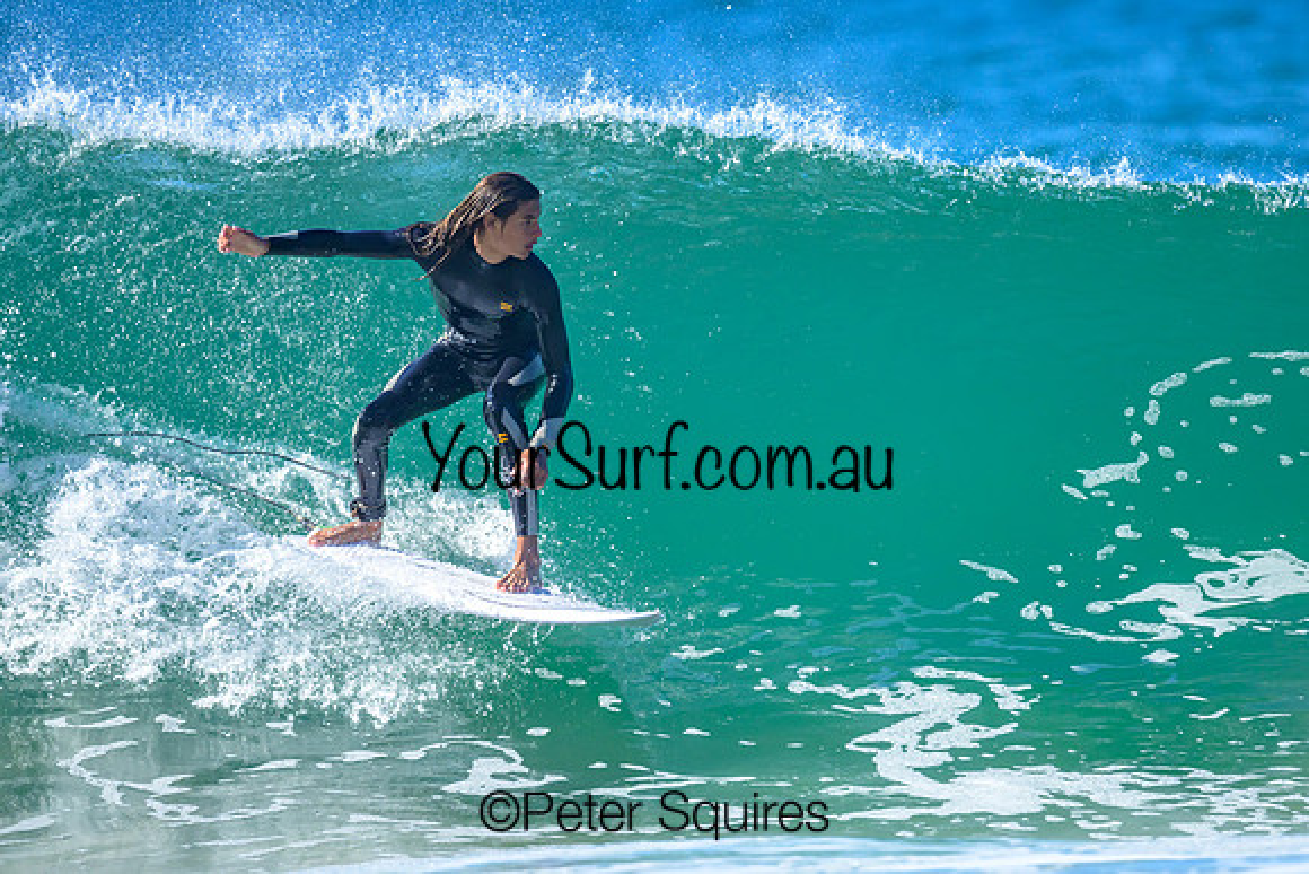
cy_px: 483
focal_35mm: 1072
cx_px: 736
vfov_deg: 1.3
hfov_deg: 1.9
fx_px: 38999
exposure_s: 1/2000
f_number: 6.3
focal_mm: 800
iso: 640
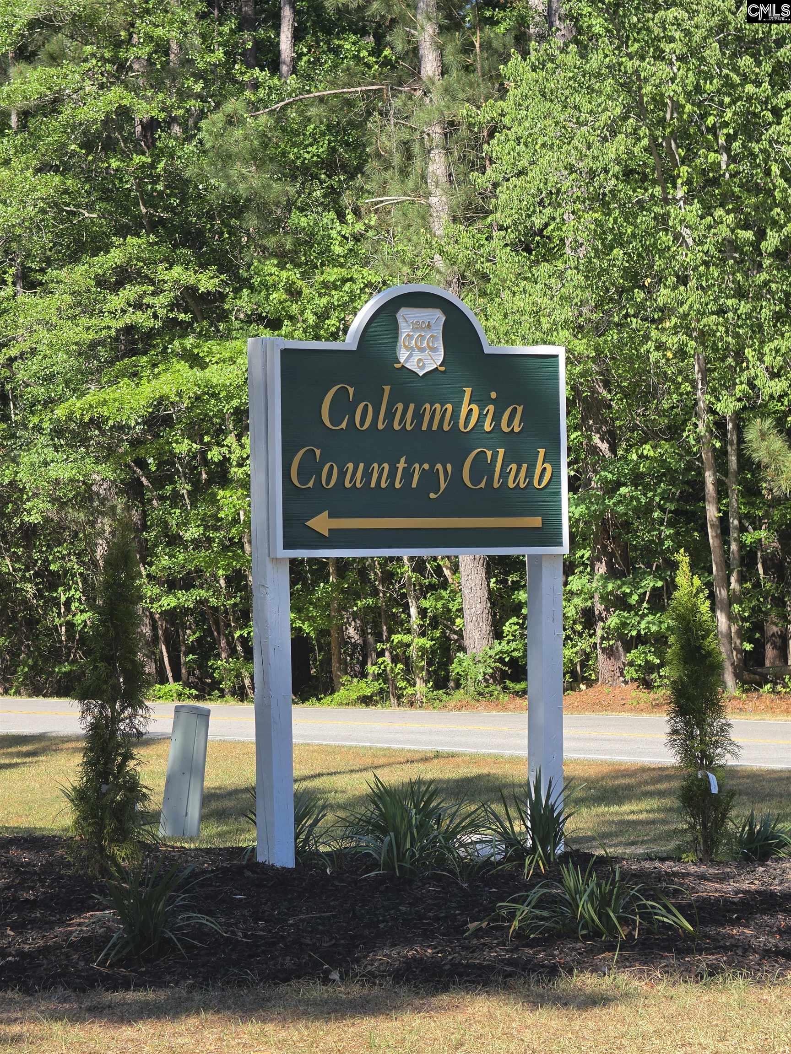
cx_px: 396
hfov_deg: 12.9
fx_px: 3504
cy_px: 527
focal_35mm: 115
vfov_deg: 17.1
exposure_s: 1/593
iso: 50
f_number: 2.9
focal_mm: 18.6
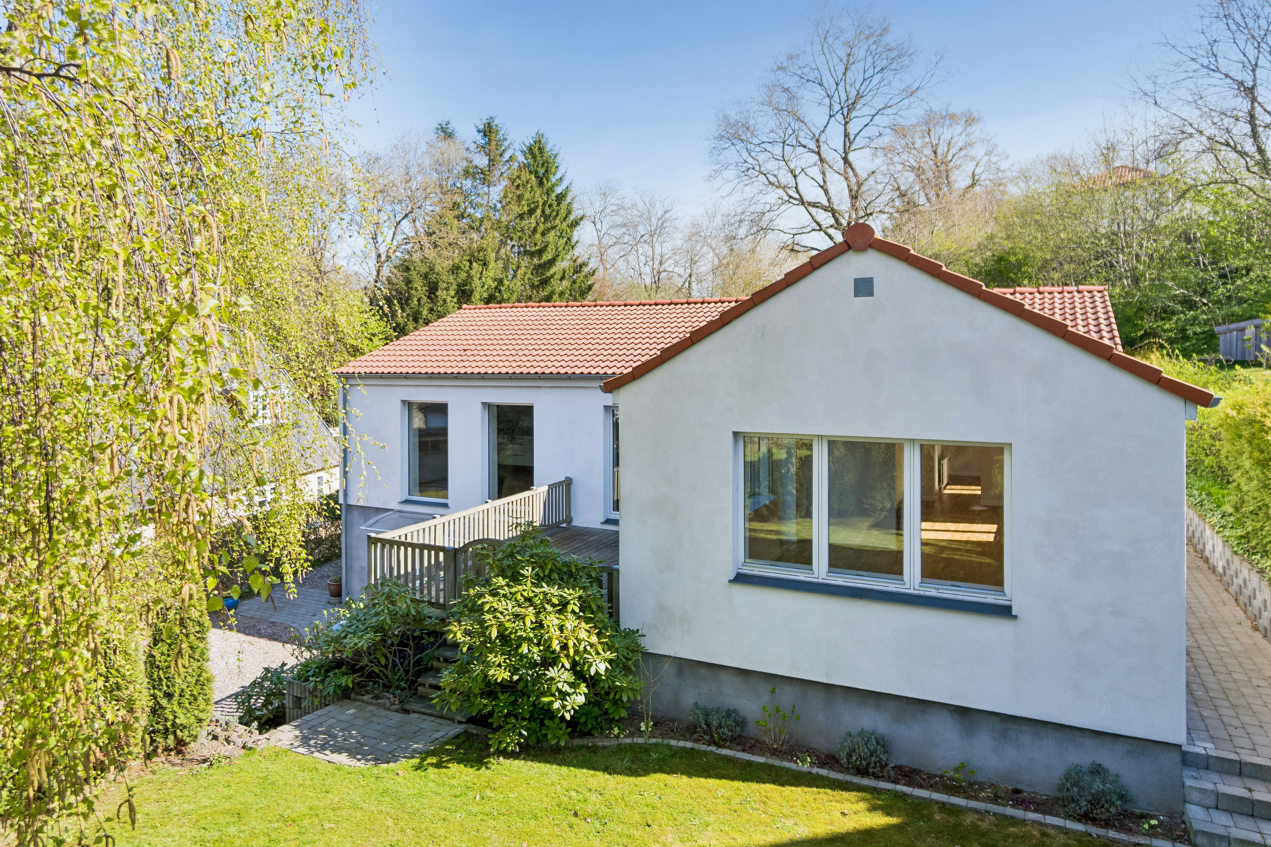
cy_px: 424
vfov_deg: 59.5
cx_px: 636
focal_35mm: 21
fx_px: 741
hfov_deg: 81.2
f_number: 4
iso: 200
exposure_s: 1/500
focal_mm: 14
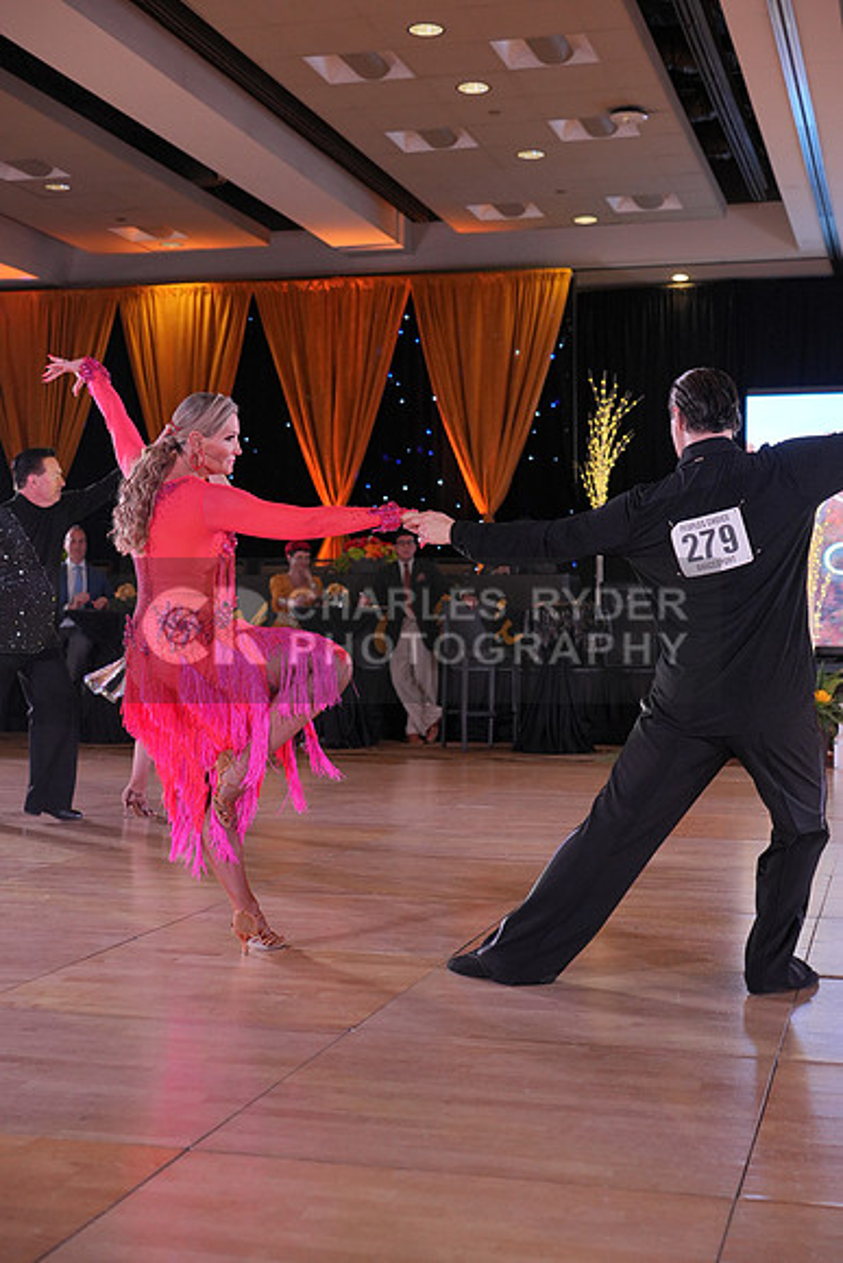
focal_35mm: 50
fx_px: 1755
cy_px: 632
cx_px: 422
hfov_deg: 27.0
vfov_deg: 39.6
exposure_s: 1/400
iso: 1600
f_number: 4
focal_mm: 50
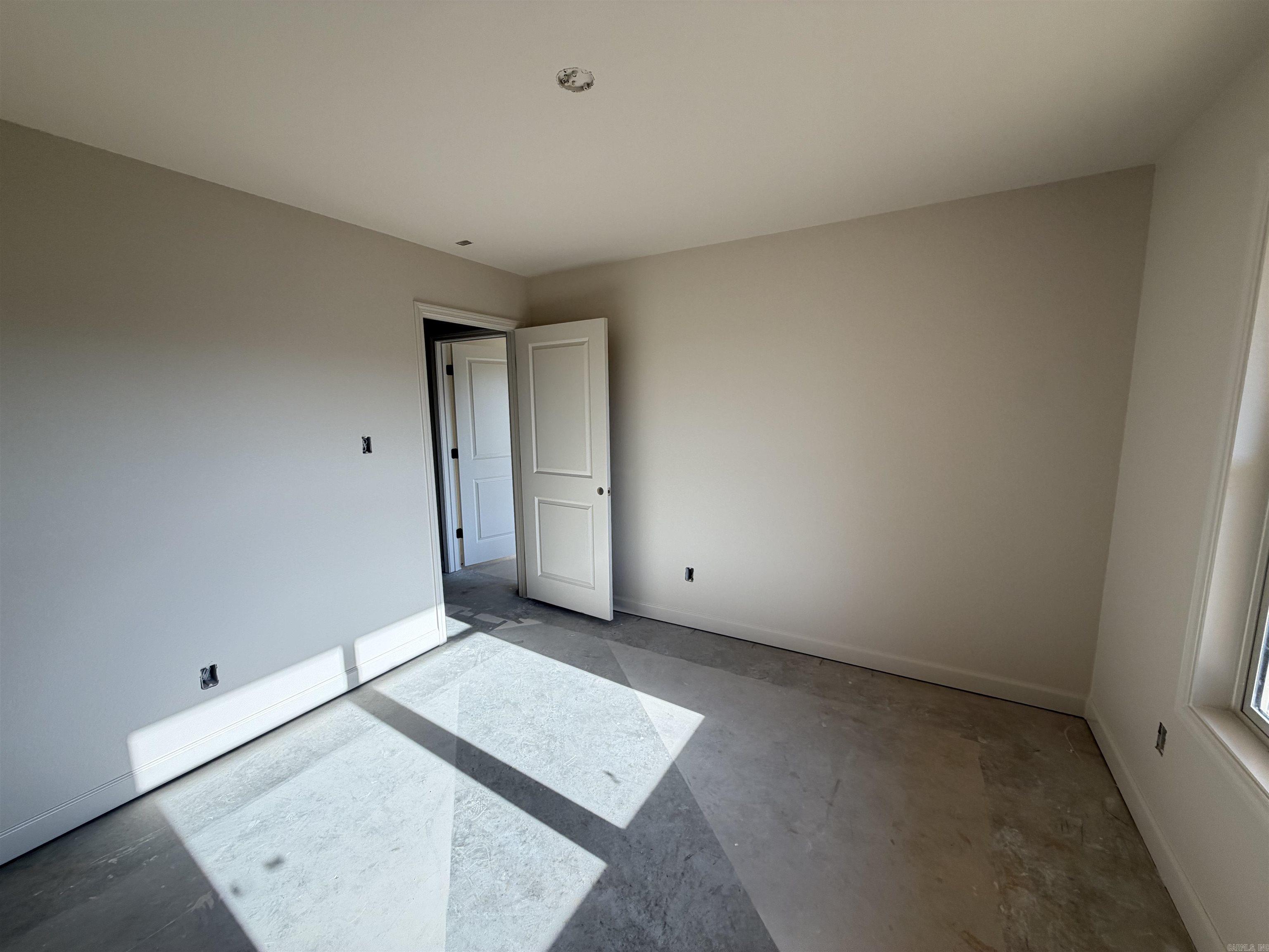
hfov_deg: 102.1
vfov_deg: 85.7
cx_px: 634
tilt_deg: -7.8
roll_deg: +1.0
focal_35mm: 14
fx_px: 513
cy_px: 476
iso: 40
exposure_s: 1/228
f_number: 2.2
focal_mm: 2.22
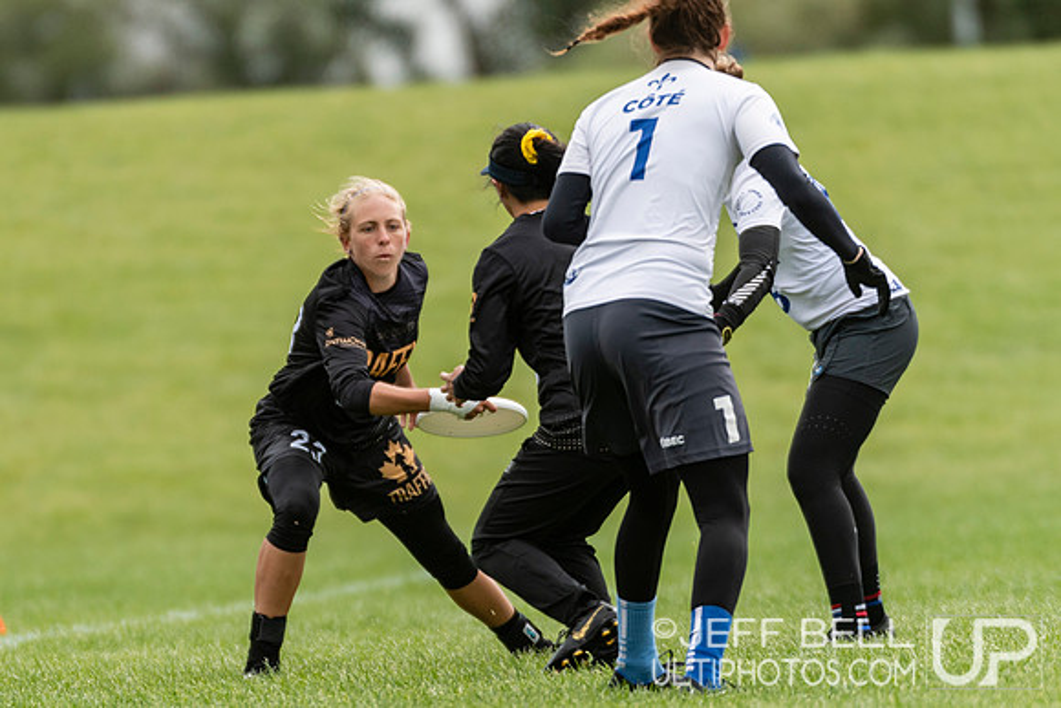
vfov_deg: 1.5
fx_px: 27002
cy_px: 401
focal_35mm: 916
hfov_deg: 2.3
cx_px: 367
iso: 220
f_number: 4
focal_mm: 400
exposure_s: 1/1250
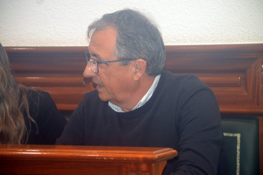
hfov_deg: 15.9
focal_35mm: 129
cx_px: 132
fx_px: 942
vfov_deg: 10.6
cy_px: 88
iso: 1400
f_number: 4.5
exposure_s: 1/60
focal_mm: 86
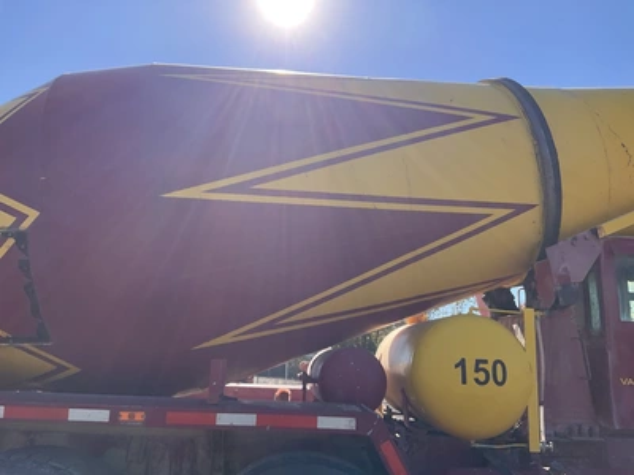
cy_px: 238
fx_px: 531
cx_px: 317
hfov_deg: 61.7
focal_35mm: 29
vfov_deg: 48.2
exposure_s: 1/1311
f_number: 1.8
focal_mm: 3
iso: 25
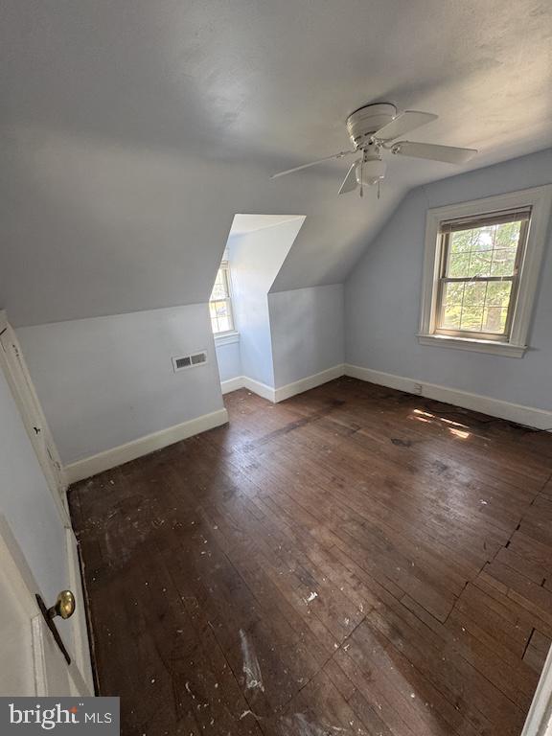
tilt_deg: -18.5
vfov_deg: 102.1
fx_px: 298
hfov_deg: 85.7
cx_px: 276
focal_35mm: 14
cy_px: 368
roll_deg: +6.1
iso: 200
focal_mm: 2.22
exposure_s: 1/60
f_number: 2.2
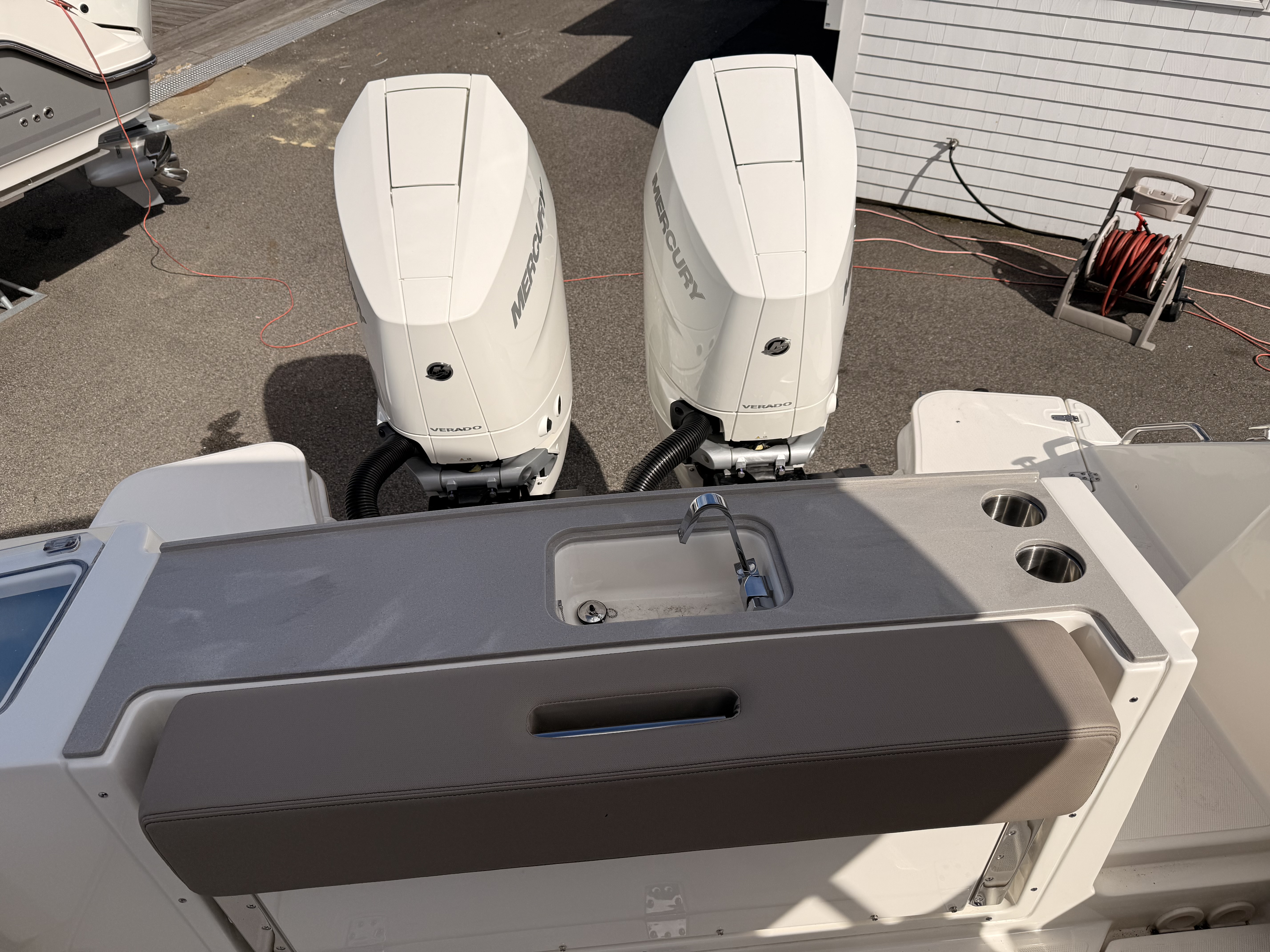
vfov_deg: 56.8
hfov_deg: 71.6
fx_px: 881
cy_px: 476
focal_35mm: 24
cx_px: 635
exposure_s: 1/14286
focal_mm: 6.76
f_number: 1.78
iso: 80
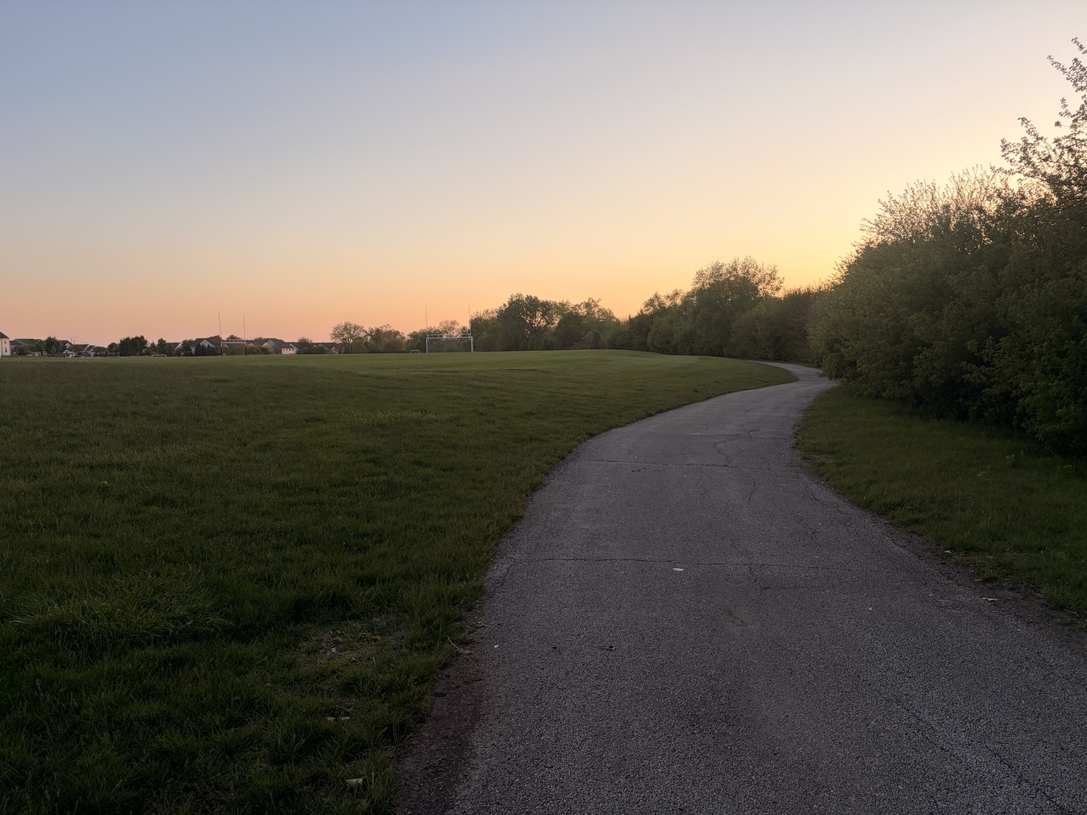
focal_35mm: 26
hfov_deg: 67.3
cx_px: 544
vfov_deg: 53.1
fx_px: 816
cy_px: 408
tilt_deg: -5.3
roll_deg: +1.2
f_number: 1.6
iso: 50
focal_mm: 5.96
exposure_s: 1/647
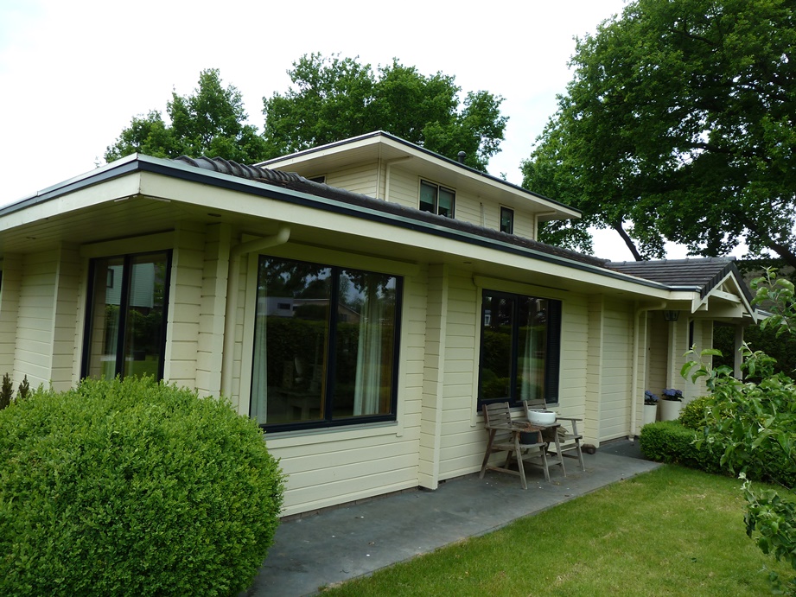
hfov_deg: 69.4
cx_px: 398
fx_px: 575
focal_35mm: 25
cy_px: 298
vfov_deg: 54.9
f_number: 4
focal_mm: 4.1
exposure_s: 1/250
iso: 80
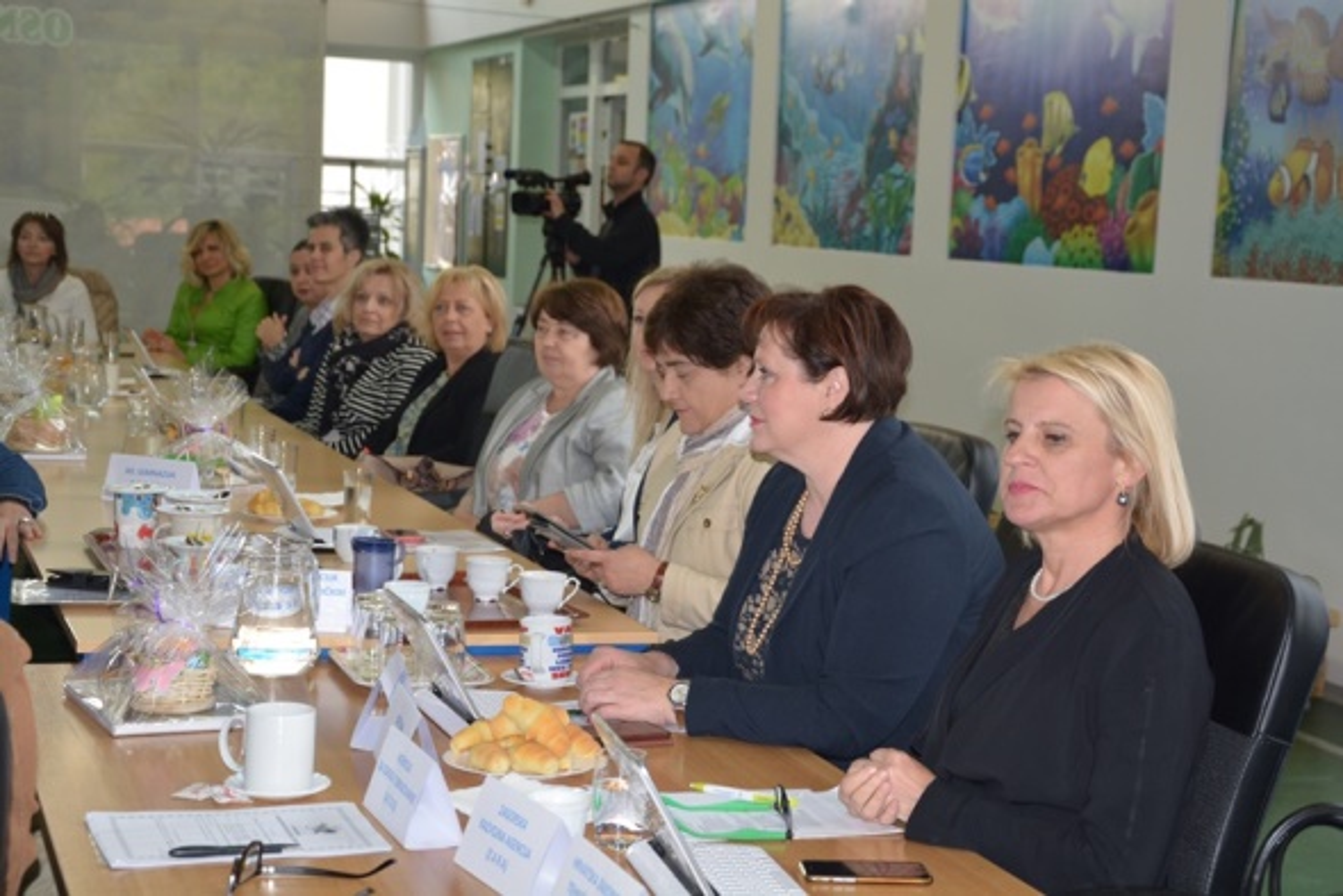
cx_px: 672
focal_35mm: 68
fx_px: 2519
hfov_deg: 29.9
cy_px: 448
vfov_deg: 20.2
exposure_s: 1/60
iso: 640
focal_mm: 45
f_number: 4.8
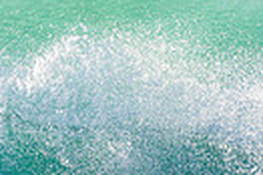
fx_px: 19839
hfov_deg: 0.8
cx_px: -183
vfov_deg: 0.5
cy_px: 22
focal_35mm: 2719
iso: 280
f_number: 5.6
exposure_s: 1/2000
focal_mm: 500
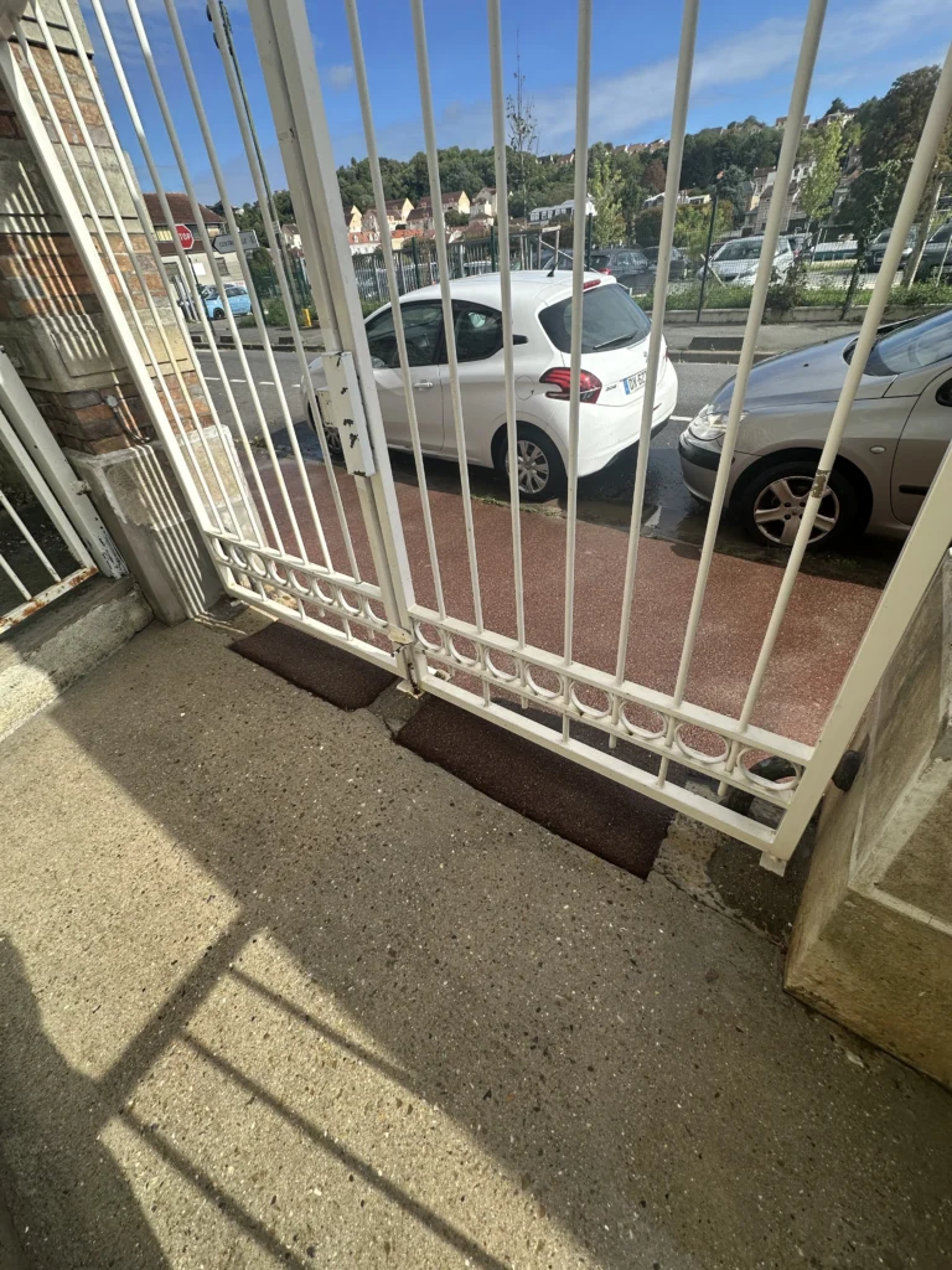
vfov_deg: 102.1
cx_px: 476
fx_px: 513
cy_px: 635
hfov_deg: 85.7
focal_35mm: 14
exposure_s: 1/1453
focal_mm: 2.22
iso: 40
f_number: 2.2
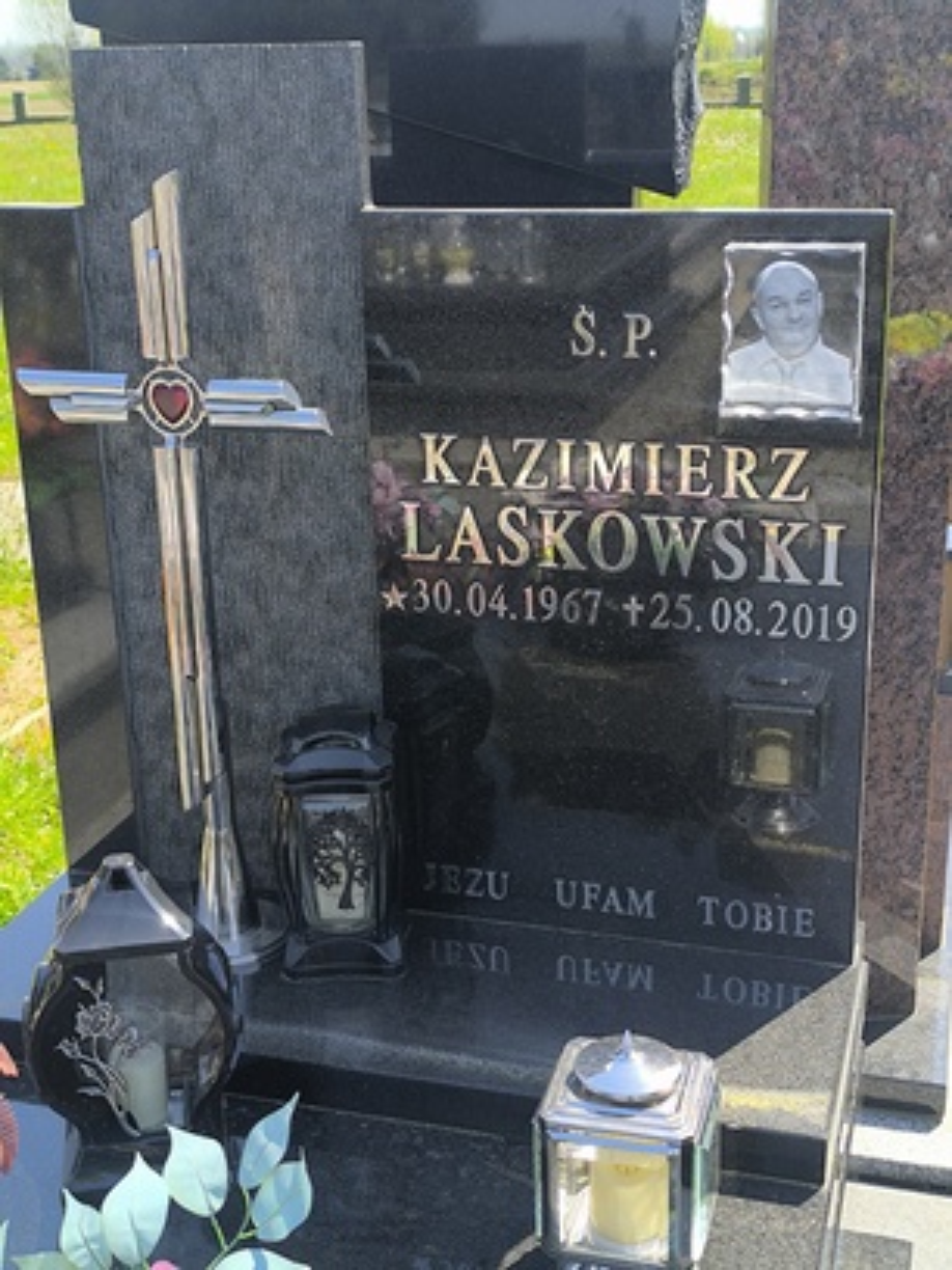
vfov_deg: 41.2
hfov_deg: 31.5
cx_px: 476
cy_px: 635
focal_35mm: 46
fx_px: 1687
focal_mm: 6.14
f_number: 1.65
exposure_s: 1/379
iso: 50
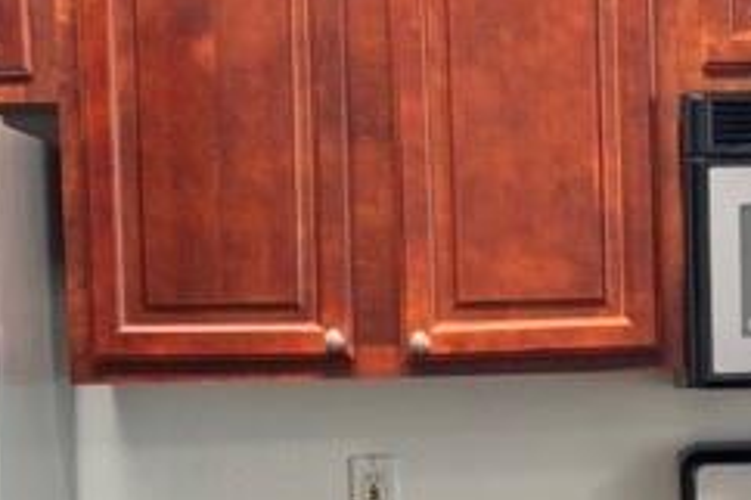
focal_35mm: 132
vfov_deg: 10.3
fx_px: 2752
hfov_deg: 15.4
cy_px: 438
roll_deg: +0.9
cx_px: 673
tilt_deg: -3.6
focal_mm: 6.76
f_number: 1.78
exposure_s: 1/40
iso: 250
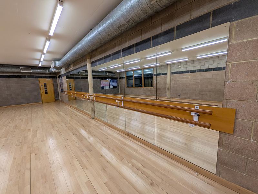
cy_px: 97
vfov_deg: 85.7
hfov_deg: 102.1
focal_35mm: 14
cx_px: 129
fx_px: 104
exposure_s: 1/271
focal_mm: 1.85
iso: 45
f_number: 2.2
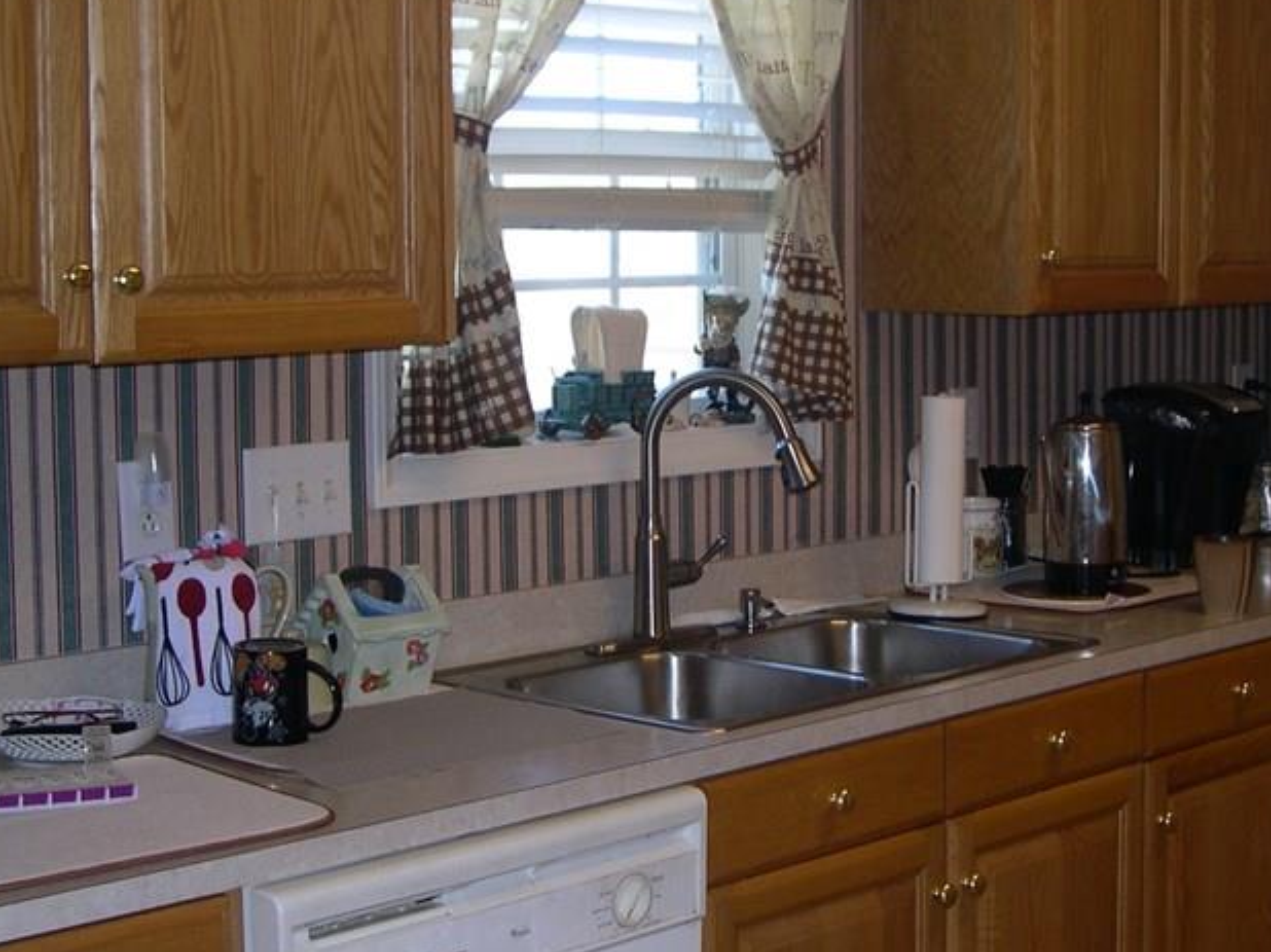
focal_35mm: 63
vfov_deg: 23.3
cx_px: 699
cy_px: 432
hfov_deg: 30.7
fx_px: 2312
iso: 100
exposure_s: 1/30
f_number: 2.8
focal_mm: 8
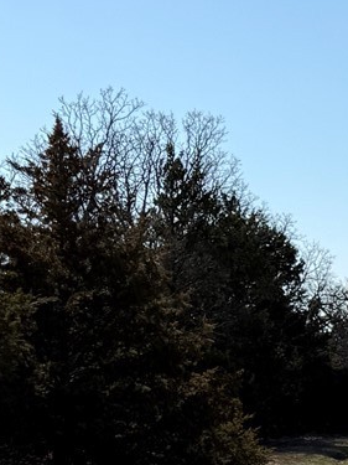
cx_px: 837
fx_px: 1650
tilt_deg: -3.1
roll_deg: -2.4
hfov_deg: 10.4
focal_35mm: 123
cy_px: 564
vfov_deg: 15.4
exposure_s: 1/6711
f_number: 1.78
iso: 80
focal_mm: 6.76
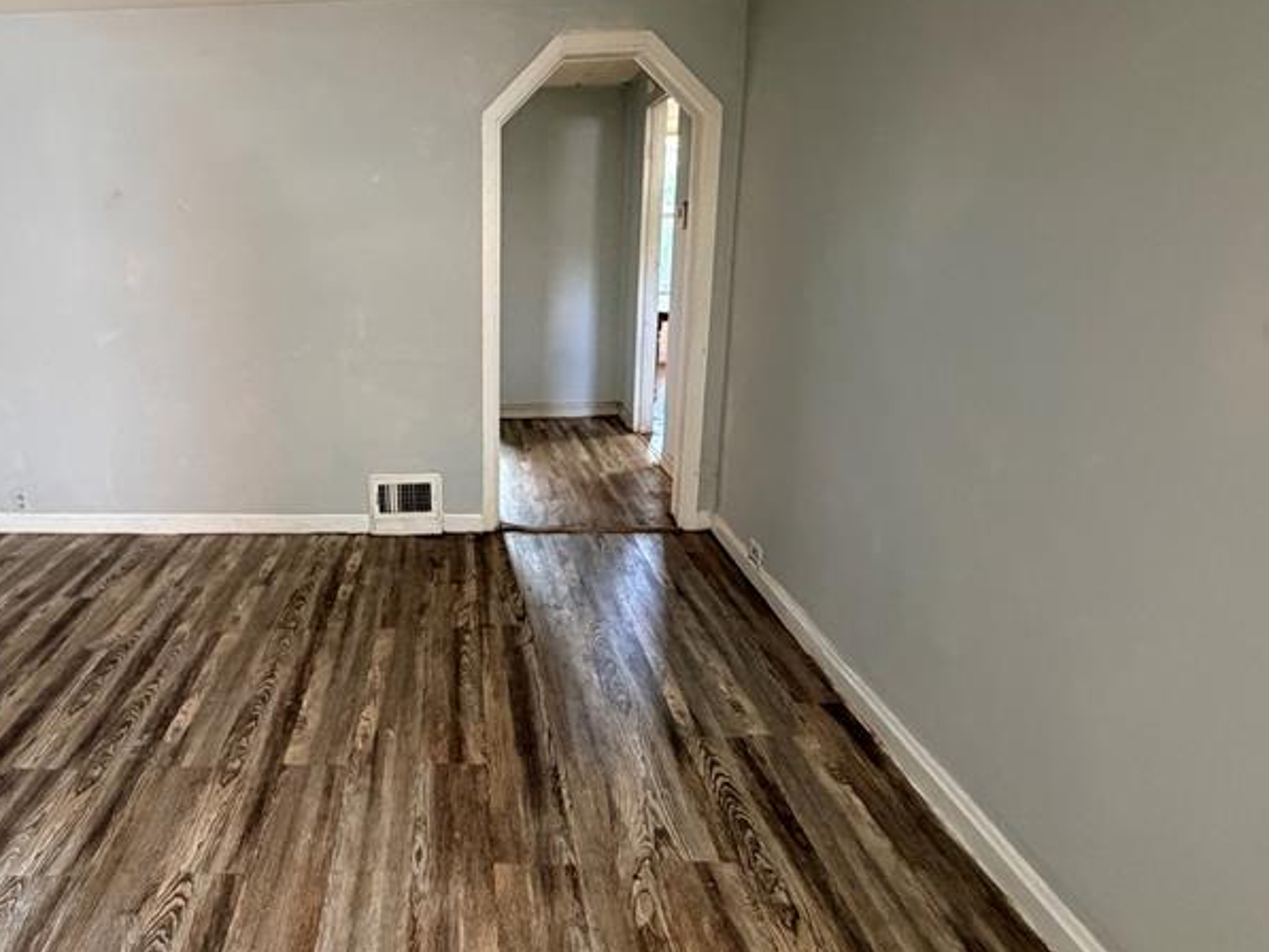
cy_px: 450
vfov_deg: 56.8
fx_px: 880
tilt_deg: -14.5
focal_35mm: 24
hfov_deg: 69.3
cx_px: 412
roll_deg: +1.5
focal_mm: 2.22
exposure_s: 1/60
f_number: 2.2
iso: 640
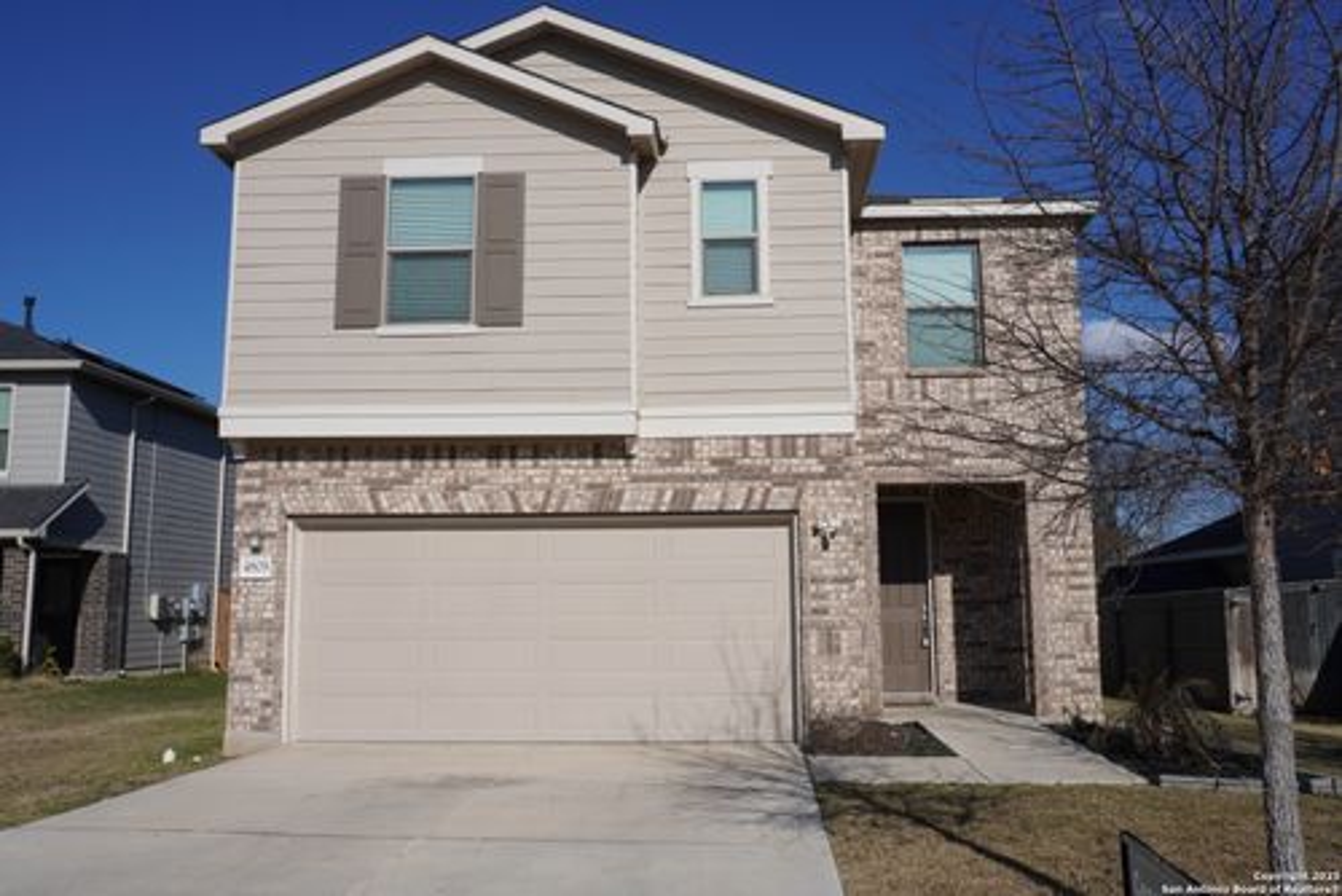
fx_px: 1175
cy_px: 448
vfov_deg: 41.8
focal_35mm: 32
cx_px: 671
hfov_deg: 59.5
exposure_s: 1/200
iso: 100
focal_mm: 21
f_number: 16
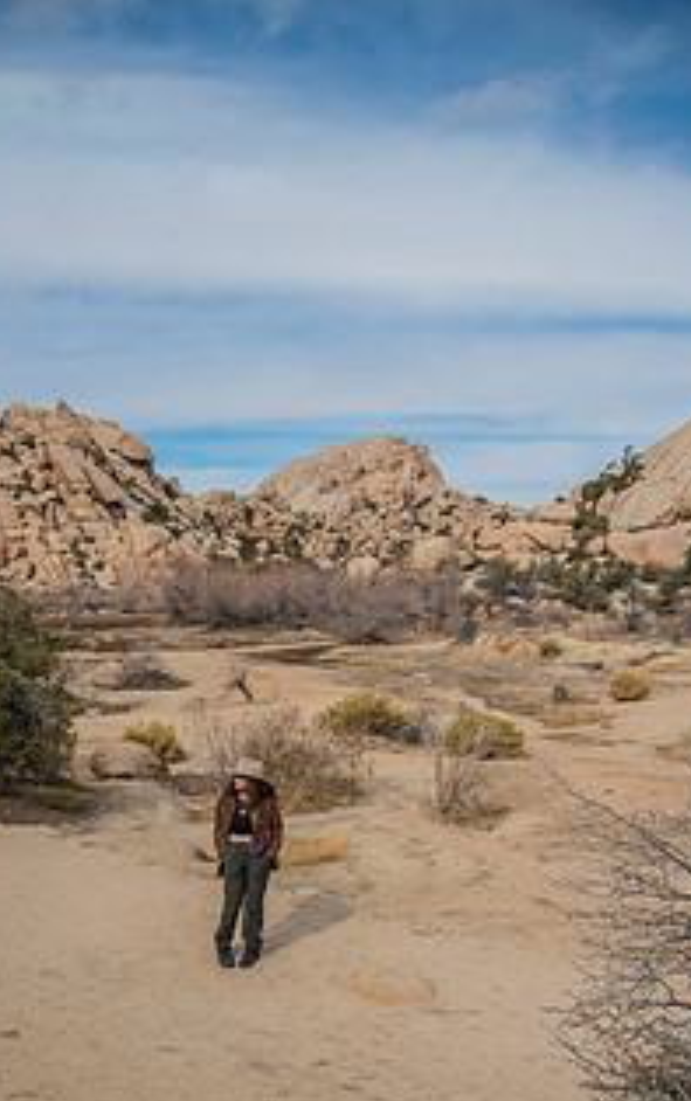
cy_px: 785
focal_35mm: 35
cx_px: 256
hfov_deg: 36.2
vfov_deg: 53.5
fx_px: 1052
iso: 100
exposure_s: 1/1250
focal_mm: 24
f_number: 4
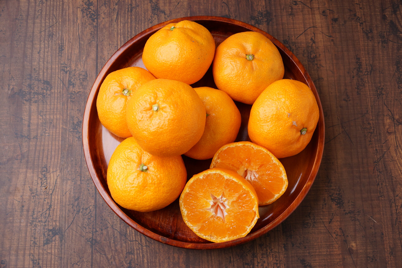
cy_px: 134
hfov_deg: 43.6
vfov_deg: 29.9
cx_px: 201
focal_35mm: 45
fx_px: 502
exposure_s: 1/160
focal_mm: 30
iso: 200
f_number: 8
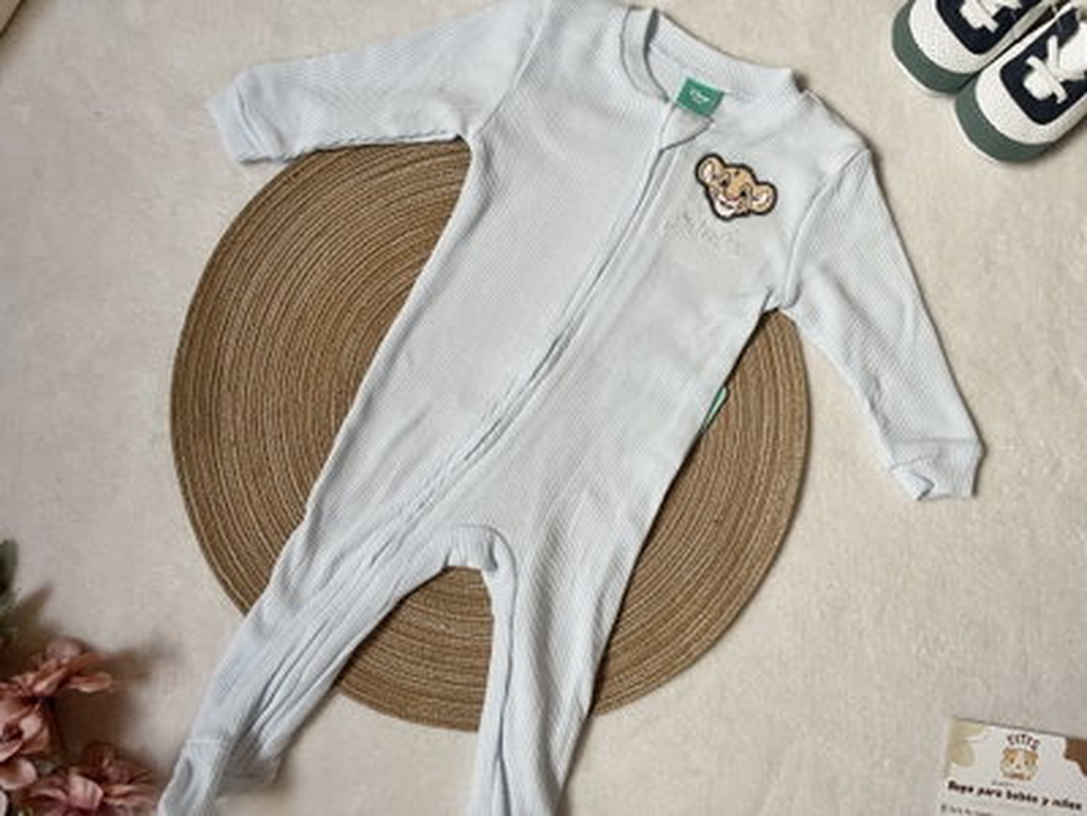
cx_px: 544
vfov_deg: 53.1
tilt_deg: -86.5
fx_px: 816
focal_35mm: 26
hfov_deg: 67.3
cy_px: 408
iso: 125
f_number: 1.6
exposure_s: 1/90
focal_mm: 5.1
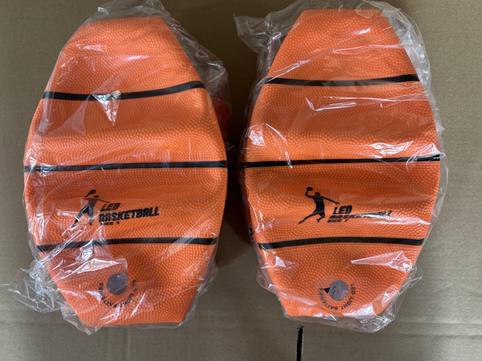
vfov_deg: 51.3
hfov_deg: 65.3
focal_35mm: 27
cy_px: 175
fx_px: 376
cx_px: 246
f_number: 1.6
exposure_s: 1/50
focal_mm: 5.96
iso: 200
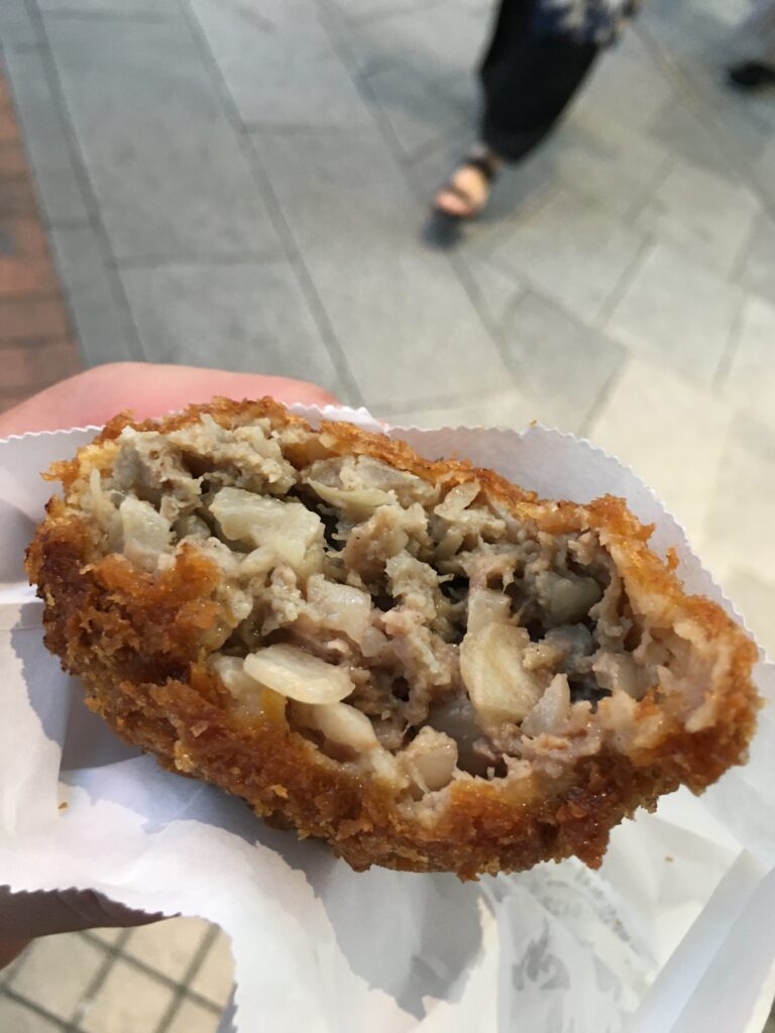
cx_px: 388
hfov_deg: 48.2
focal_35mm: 29
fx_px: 866
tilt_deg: -54.2
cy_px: 516
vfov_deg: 61.7
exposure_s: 1/33
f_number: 2.2
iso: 160
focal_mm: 4.15
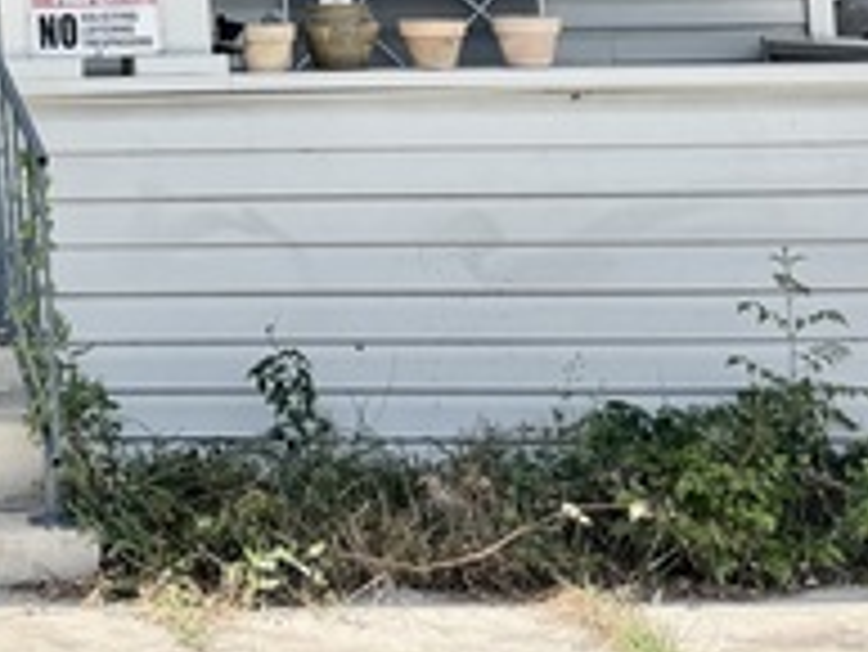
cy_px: -193
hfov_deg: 18.9
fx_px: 2158
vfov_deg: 16.3
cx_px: -567
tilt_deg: +5.8
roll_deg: +1.4
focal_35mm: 86
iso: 50
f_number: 1.6
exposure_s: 1/1279
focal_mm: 5.96
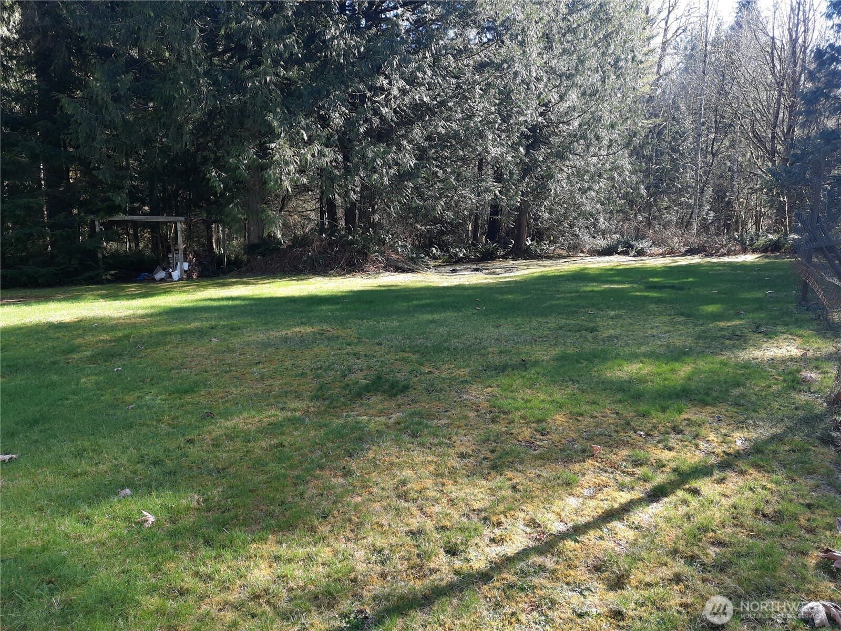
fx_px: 607
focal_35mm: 25
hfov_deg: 69.4
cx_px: 420
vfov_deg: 54.9
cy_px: 316
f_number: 2
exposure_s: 1/122
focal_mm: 4.6
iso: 32
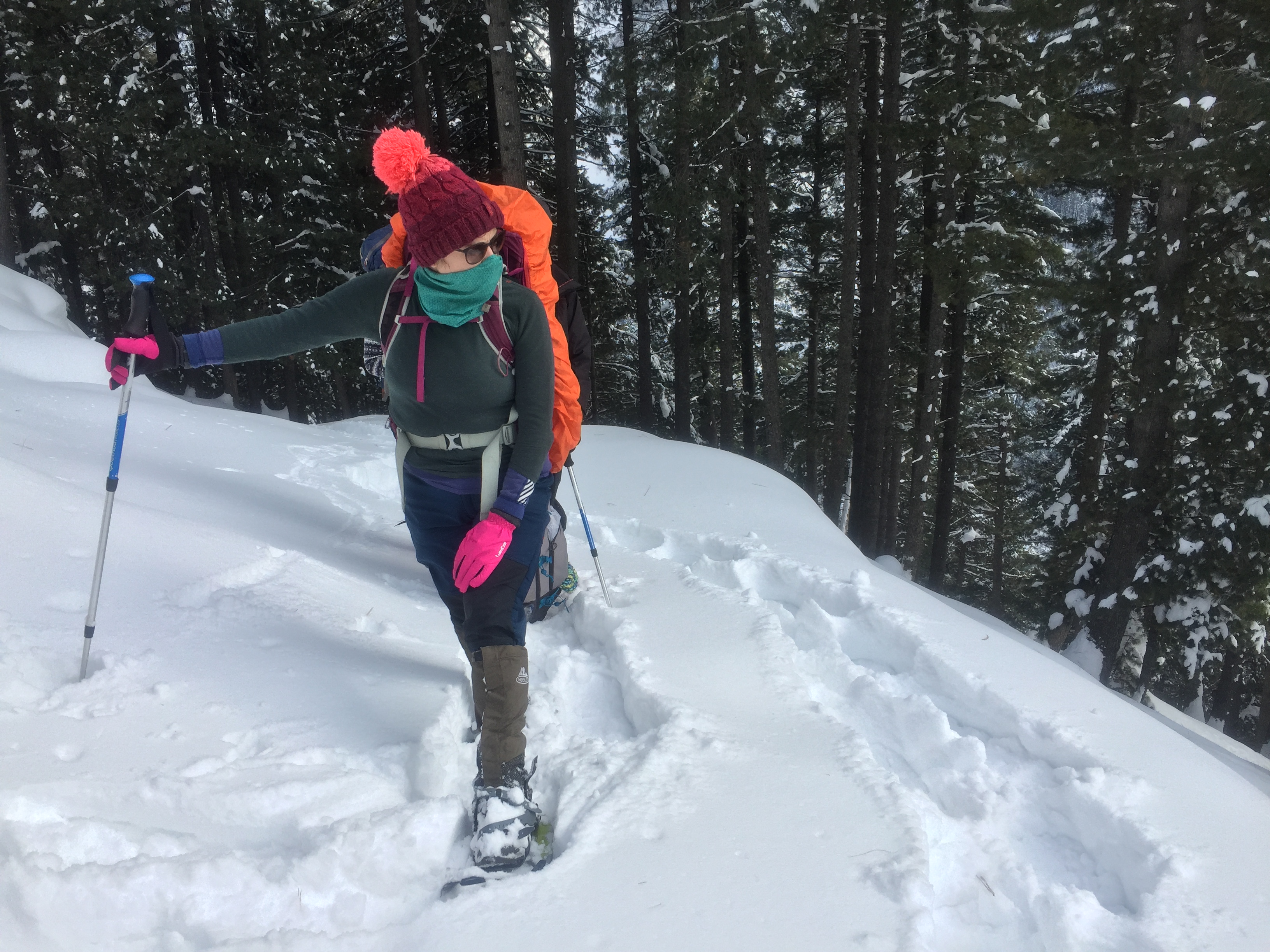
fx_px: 1064
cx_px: 635
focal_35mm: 29
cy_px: 476
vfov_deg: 48.2
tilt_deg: -18.6
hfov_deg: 61.7
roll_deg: +2.5
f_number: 2.2
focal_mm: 4.15
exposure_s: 1/1883
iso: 32
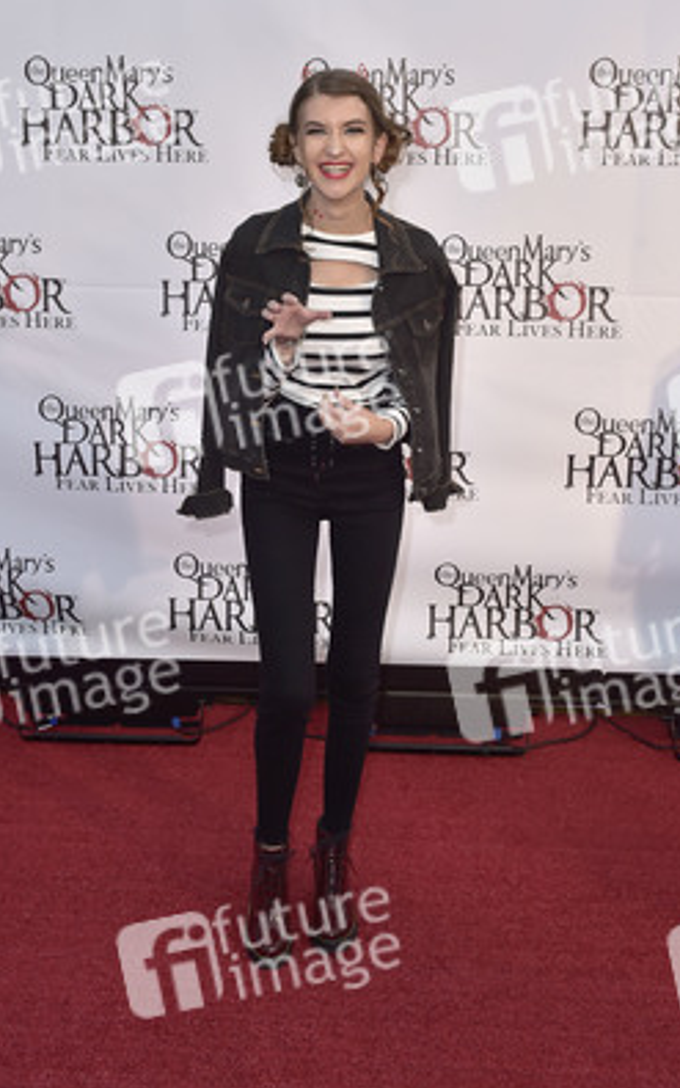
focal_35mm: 33
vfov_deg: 58.1
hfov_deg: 38.3
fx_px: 978
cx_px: 340
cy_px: 540
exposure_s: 1/250
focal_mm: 32
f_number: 5.6
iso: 250
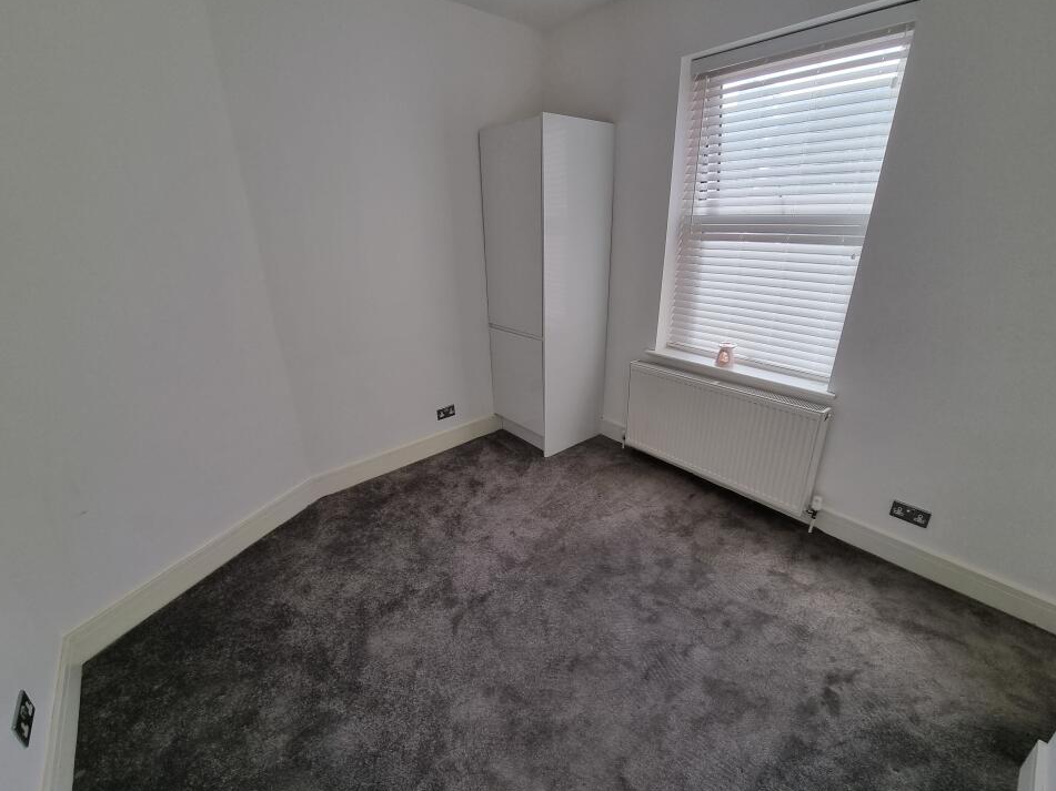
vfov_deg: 85.6
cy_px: 413
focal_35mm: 14
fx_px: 427
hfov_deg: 102.0
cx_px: 542
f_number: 2.2
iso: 50
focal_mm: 2.2
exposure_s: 1/348
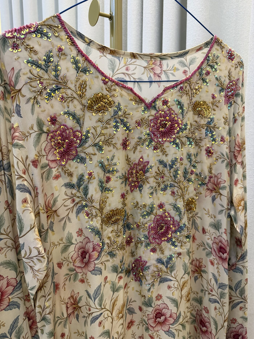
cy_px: 170
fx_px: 235
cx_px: 127
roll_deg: -0.7
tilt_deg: -9.8
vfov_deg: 71.6
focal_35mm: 24
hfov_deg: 56.8
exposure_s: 1/50
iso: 200
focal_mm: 6.76
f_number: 1.78
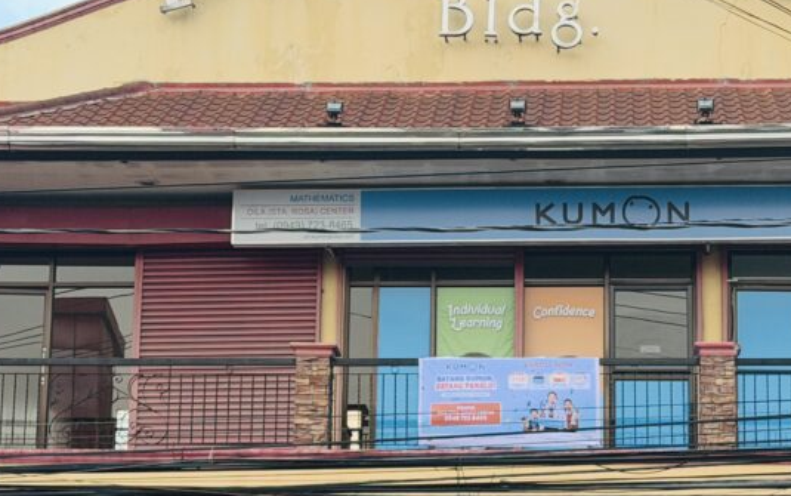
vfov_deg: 17.8
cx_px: 525
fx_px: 1575
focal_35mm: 73
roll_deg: -0.4
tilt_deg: +13.5
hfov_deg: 28.0
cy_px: 145
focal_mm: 6.76
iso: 100
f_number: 1.78
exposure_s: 1/895
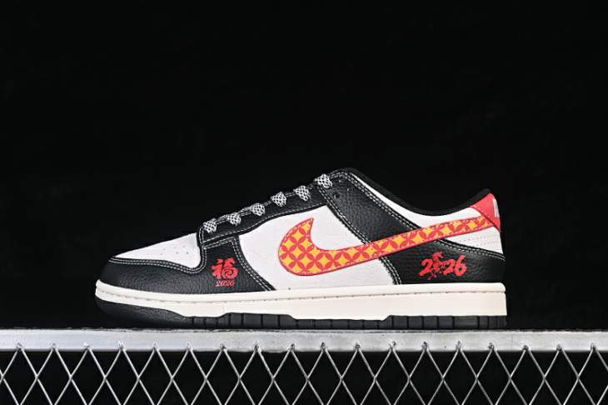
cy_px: 202
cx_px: 304
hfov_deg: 27.0
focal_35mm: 75
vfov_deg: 18.2
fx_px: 1266
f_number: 7.1
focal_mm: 50
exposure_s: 1/80
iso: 160
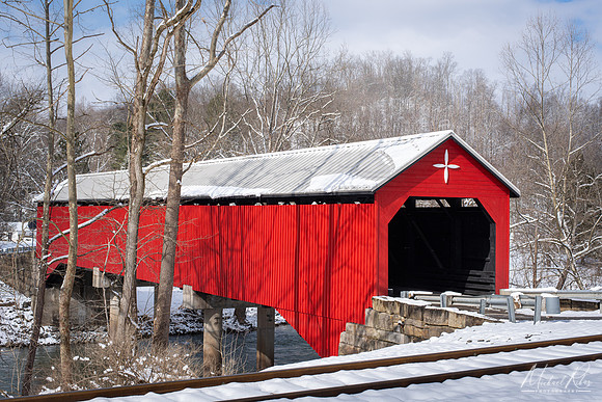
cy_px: 201
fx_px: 836
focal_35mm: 50
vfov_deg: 27.0
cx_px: 301
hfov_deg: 39.6
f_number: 13
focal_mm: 50
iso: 64
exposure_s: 1/100
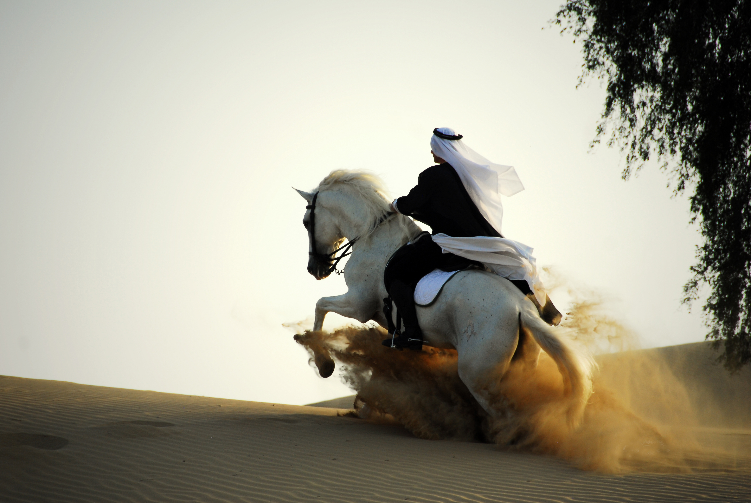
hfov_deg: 6.9
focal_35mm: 300
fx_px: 6266
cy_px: 252
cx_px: 376
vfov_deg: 4.6
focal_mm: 200
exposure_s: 1/800
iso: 250
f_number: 5.6
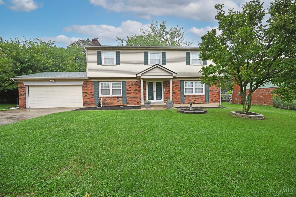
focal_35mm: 14
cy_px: 98
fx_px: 115
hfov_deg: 104.3
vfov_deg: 81.2
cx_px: 148
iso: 400
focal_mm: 14
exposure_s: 1/200
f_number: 4
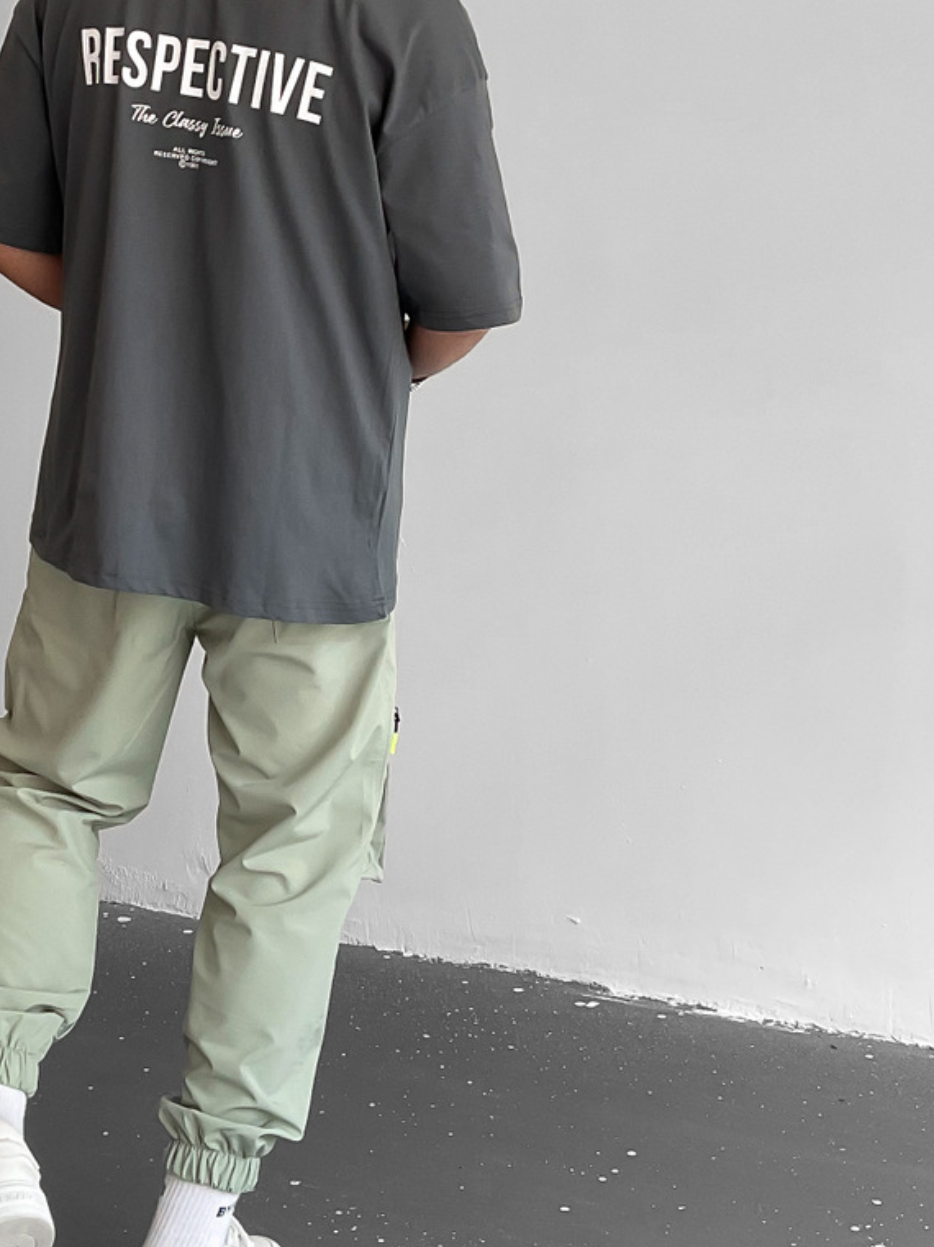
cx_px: 231
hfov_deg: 23.8
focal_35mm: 61
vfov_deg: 31.0
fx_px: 2196
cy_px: 283
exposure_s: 1/120
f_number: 1.8
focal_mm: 3
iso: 32
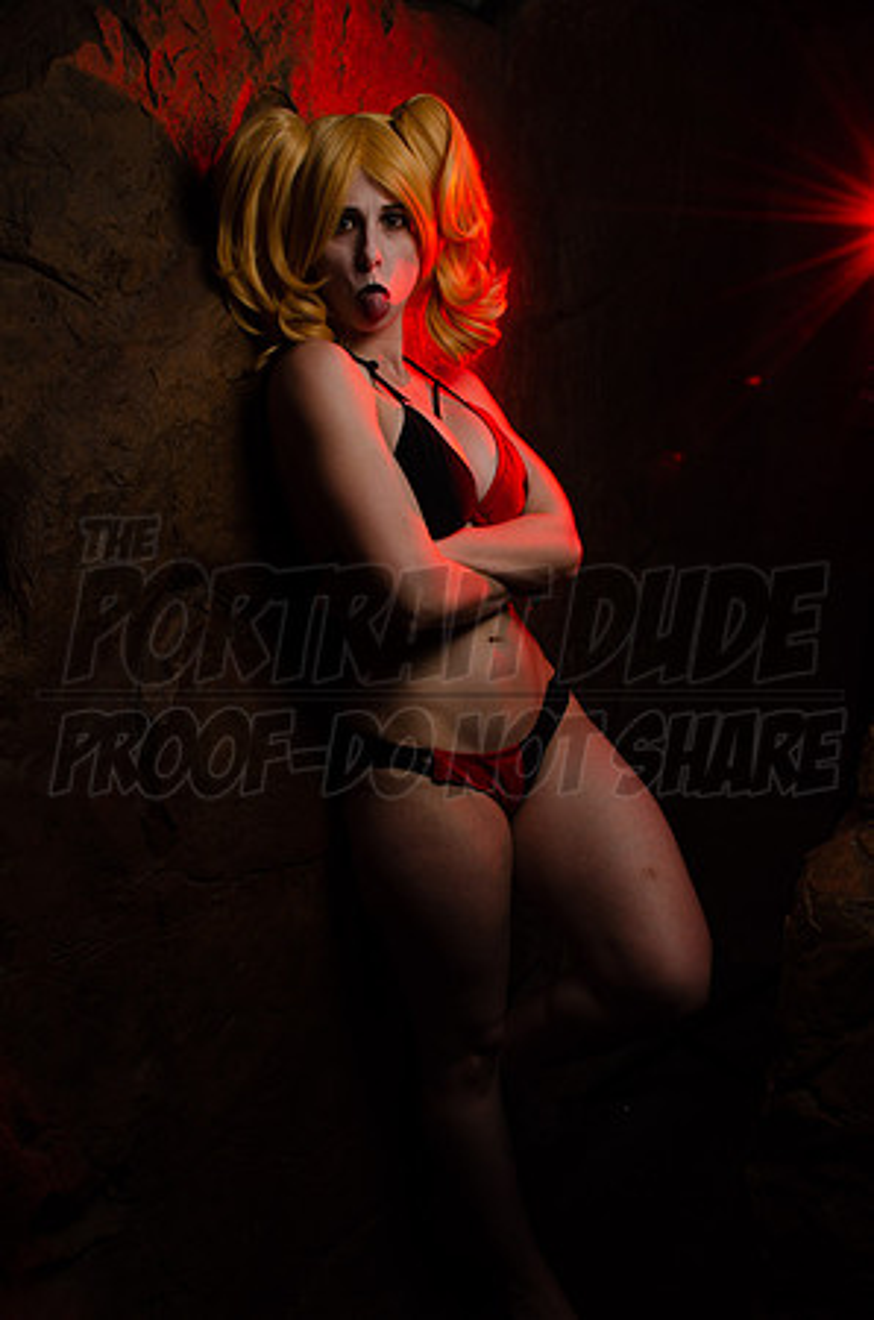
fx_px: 1262
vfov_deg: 55.2
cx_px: 437
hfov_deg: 38.2
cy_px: 660
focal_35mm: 34
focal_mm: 23
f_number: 19
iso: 100
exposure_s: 1/60
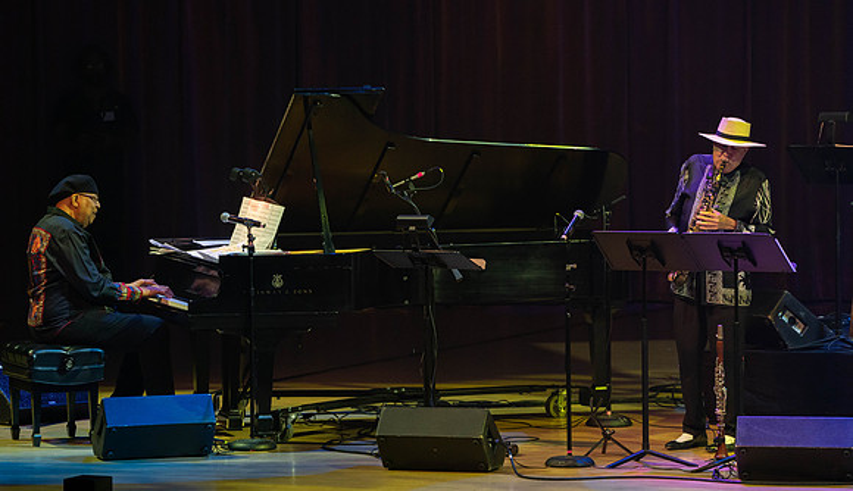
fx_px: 6135
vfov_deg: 4.6
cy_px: 261
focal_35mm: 270
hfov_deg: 8.0
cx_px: 426
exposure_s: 1/200
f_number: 5.6
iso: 3200
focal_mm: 259
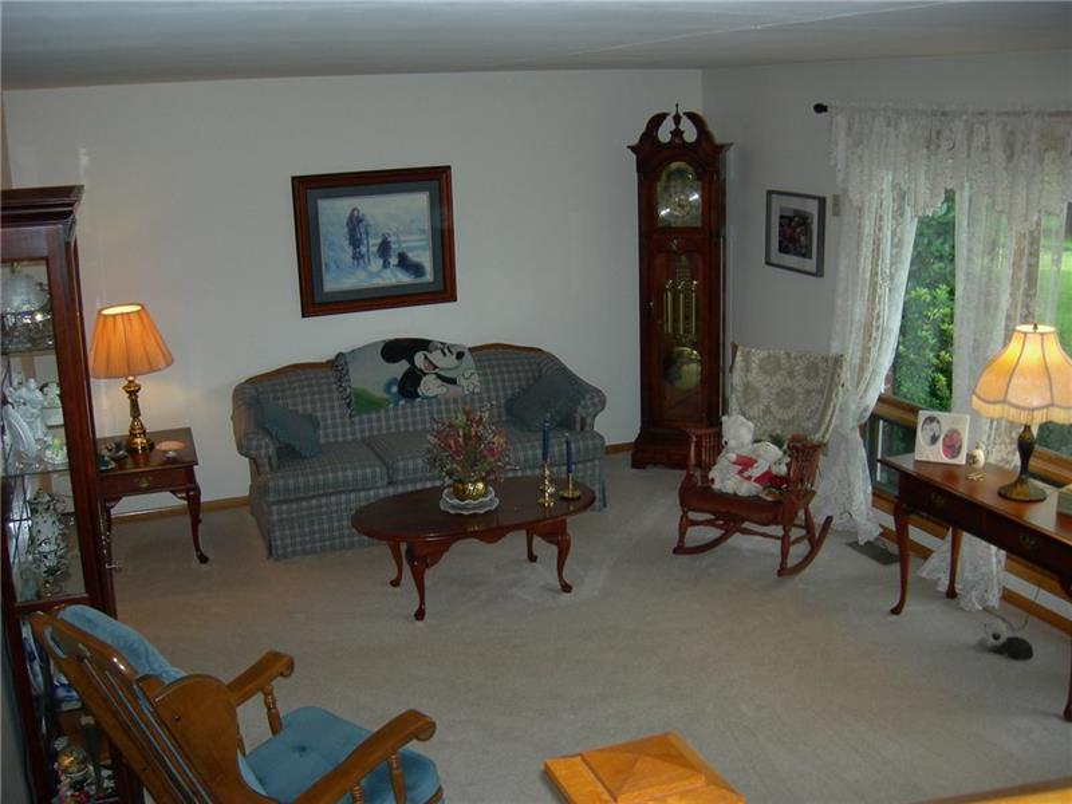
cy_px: 402
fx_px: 1115
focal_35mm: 36
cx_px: 536
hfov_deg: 51.4
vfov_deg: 39.7
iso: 129
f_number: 2.7
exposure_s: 1/60.1
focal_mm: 7.5
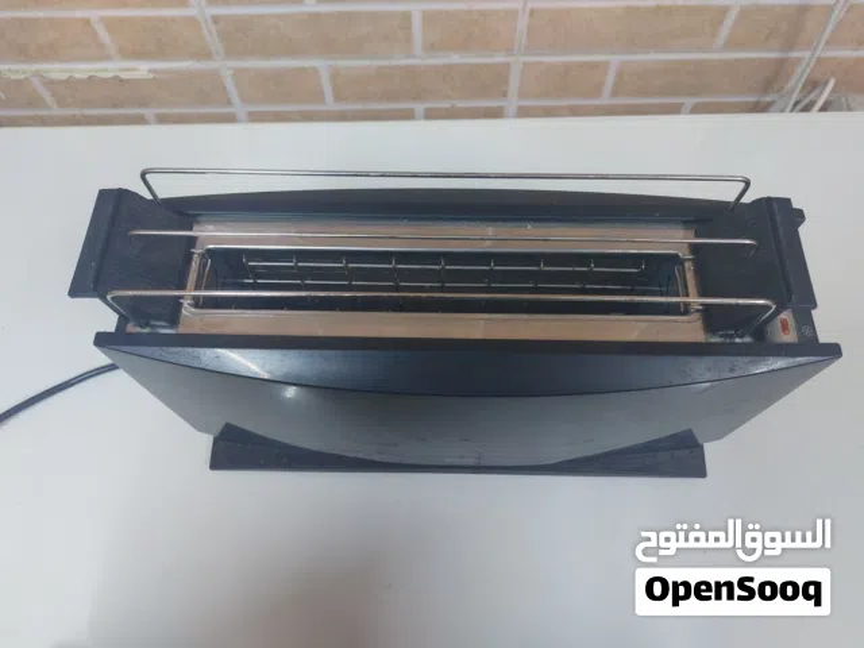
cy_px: 324
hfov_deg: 69.4
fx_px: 624
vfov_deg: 54.9
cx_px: 432
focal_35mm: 25
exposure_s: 1/33.3
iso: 500
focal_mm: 5.23
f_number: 1.8
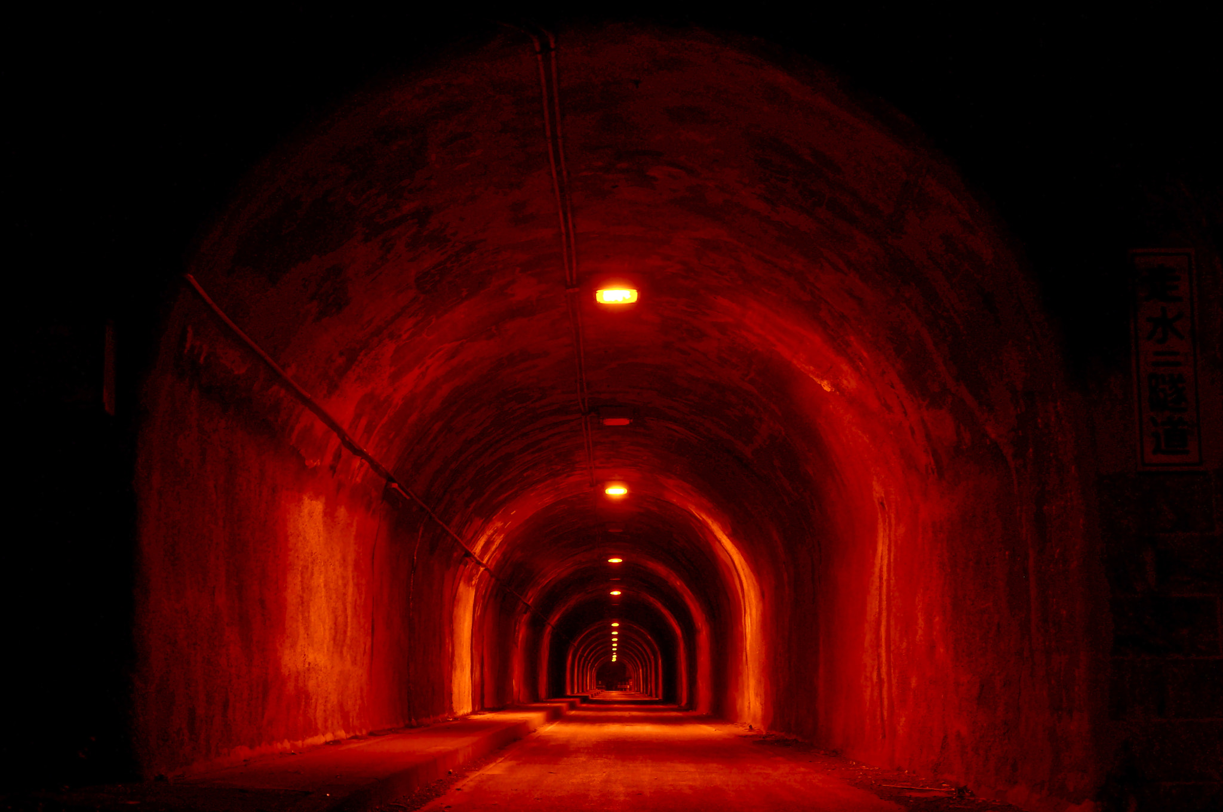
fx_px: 1425
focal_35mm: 42
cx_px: 612
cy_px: 406
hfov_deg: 46.5
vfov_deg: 31.8
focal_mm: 28
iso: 800
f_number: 4
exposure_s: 1/5
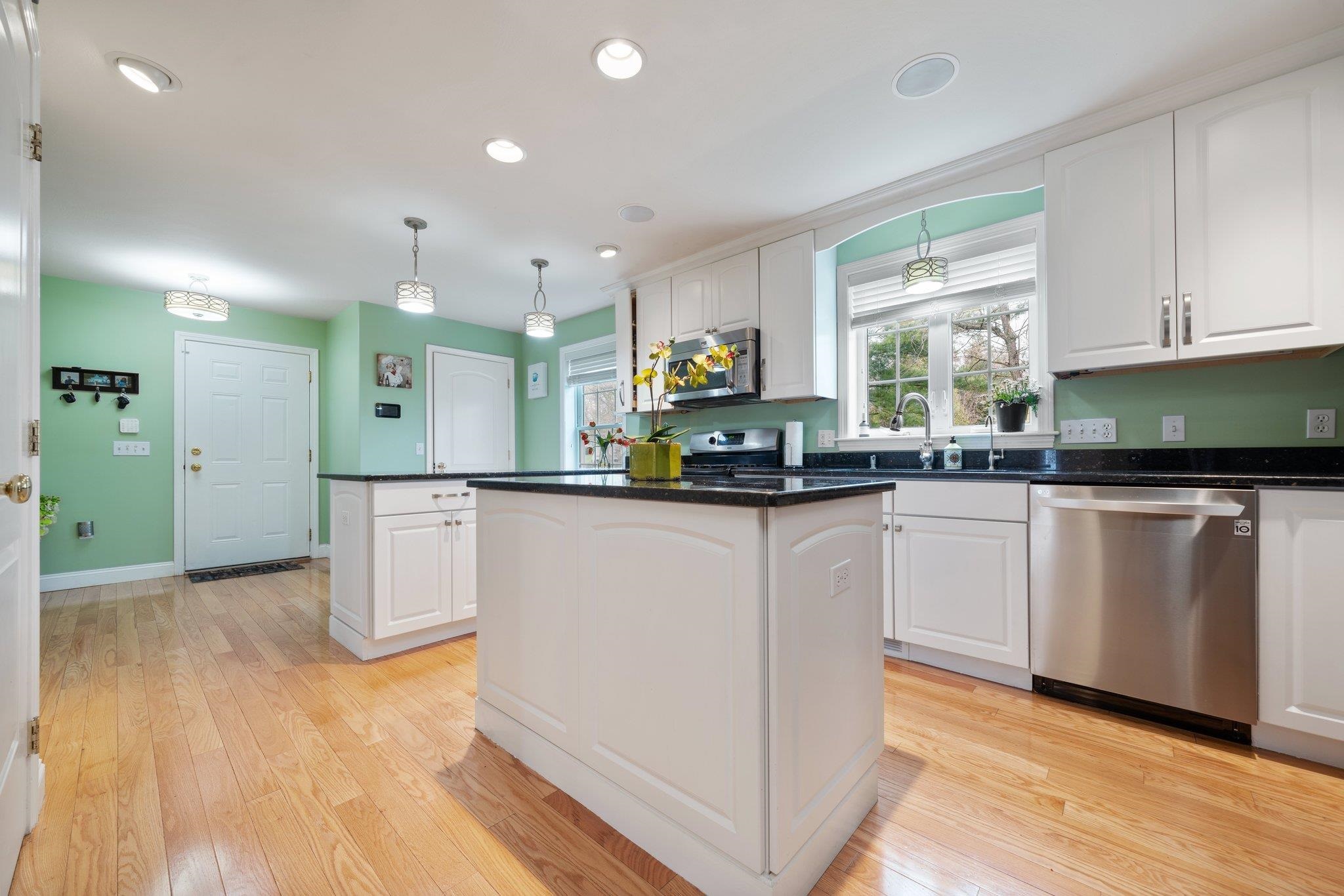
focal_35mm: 13
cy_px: 448
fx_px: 485
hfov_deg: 108.3
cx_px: 672
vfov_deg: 85.4
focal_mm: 13
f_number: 7.1
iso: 200
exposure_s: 1/1.25
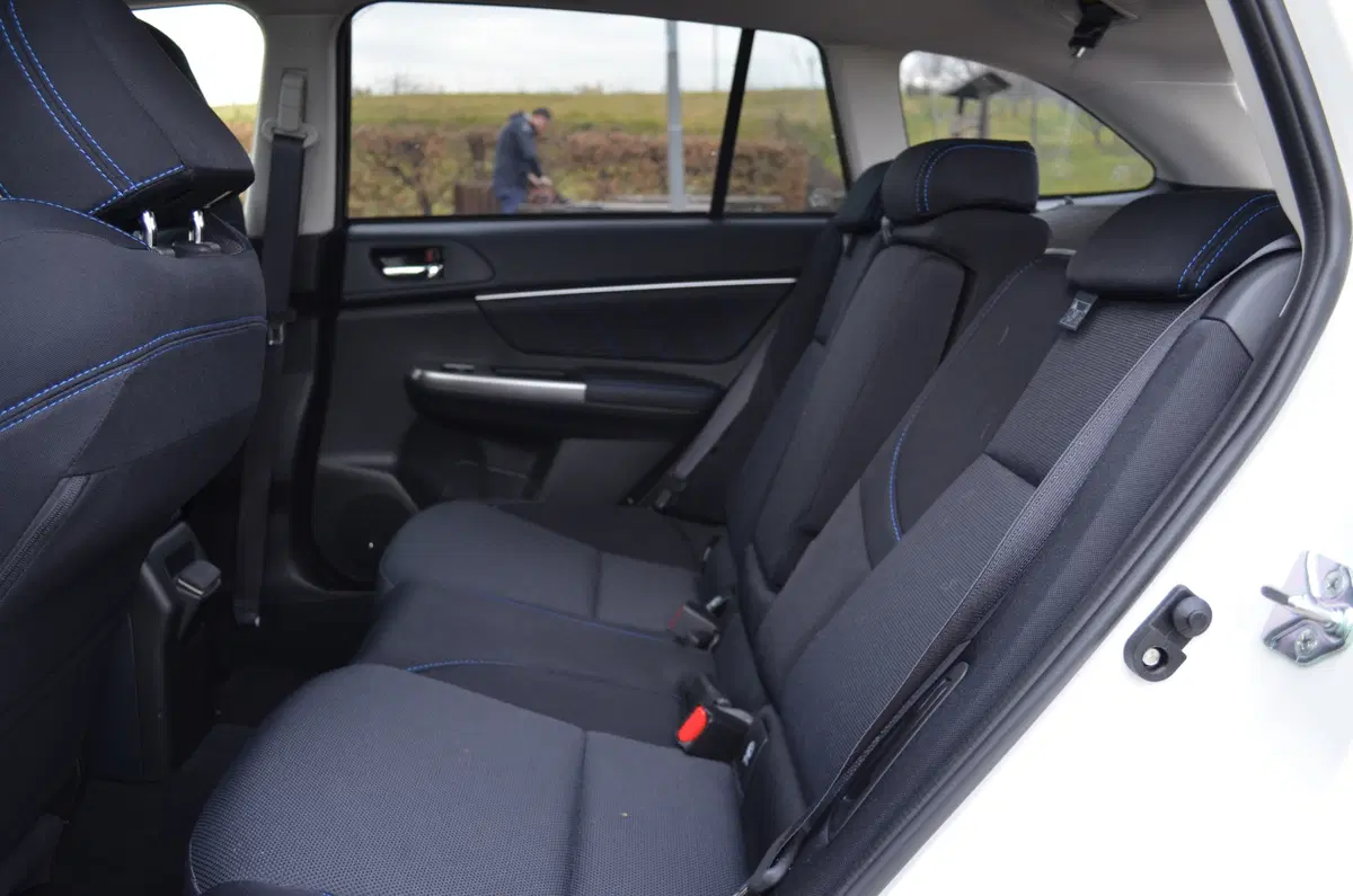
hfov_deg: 62.0
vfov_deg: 43.4
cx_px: 676
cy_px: 448
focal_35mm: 30
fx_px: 1125
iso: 400
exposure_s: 1/125
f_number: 3.8
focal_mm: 20
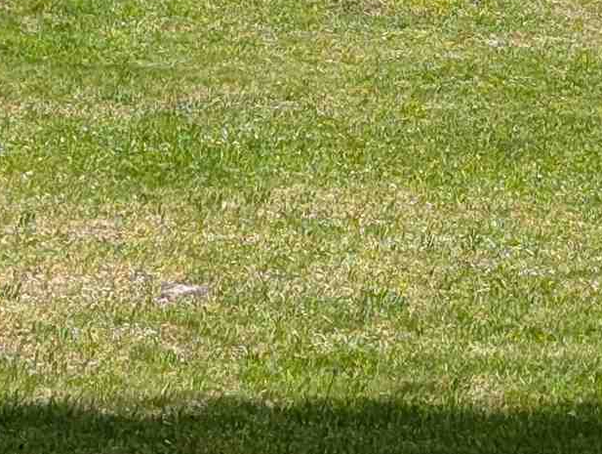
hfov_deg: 8.1
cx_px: 311
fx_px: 4233
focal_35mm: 243
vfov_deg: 6.1
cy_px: -156
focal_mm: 6.9
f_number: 1.68
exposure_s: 1/1012
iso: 20
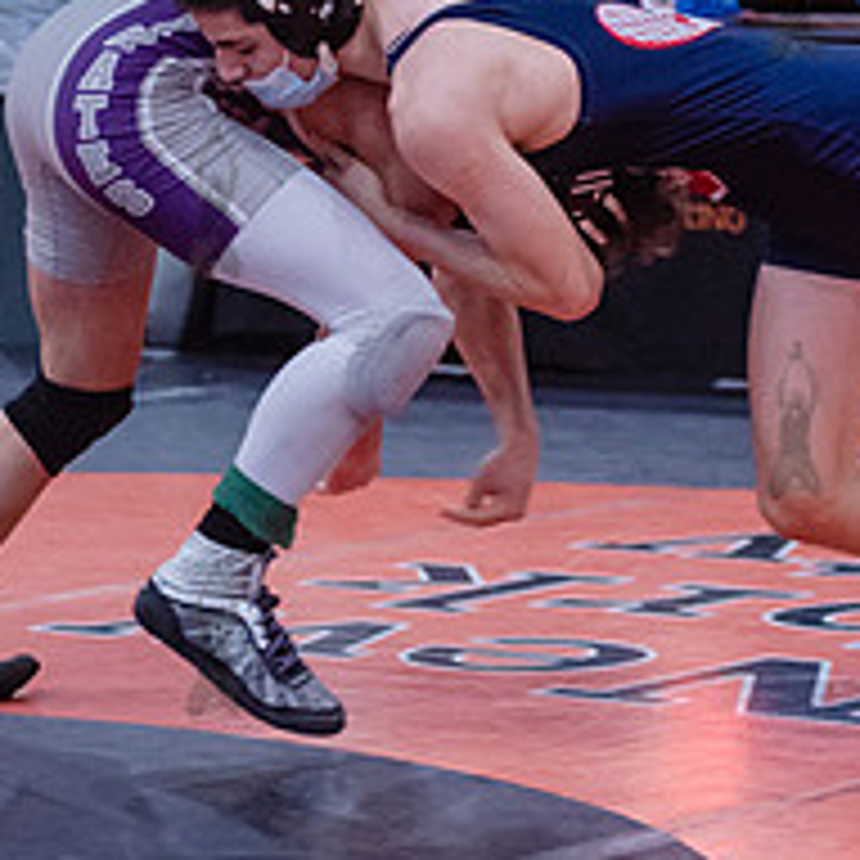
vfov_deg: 8.4
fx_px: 5818
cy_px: 200
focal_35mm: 207
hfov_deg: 8.4
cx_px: 212
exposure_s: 1/400
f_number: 3.5
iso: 4000
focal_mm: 80
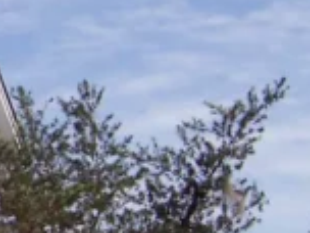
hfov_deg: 9.0
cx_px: -379
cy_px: 61
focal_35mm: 202
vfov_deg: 7.3
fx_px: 1809
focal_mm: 6.7
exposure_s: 1/500
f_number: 6.7
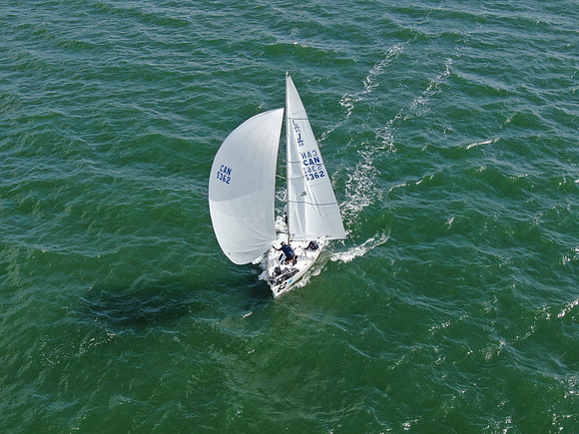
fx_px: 803
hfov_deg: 39.7
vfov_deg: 30.3
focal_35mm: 48
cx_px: 290
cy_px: 217
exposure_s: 1/640
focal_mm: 8.6
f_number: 3.8
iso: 100
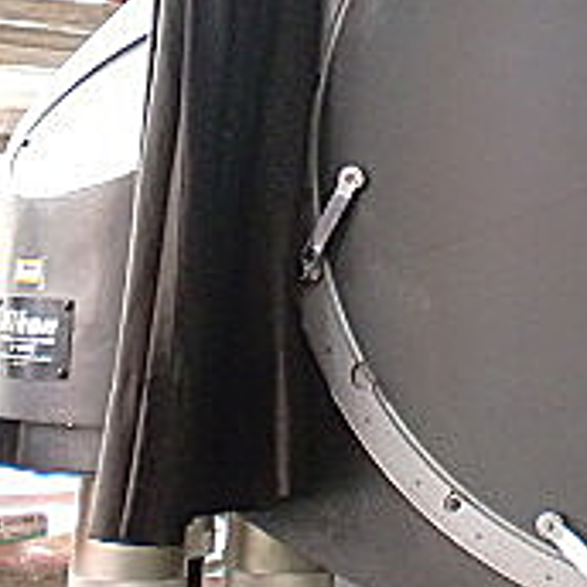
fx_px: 2206
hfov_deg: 14.7
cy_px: -85
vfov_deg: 14.7
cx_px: 703
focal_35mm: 115
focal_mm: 6.3
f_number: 3.1
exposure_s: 1/60
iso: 250
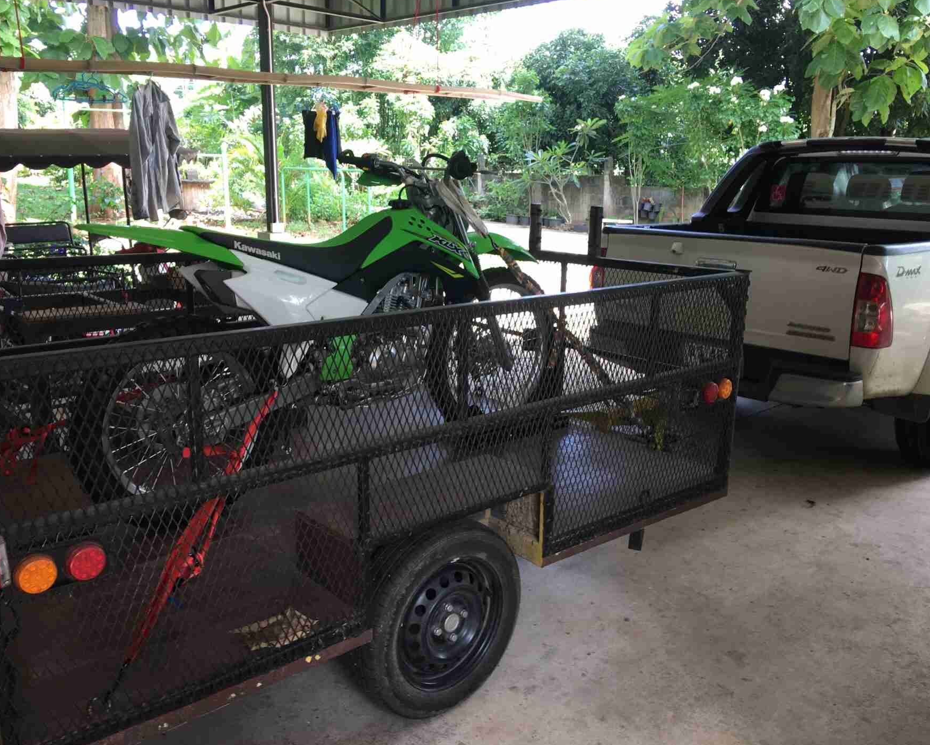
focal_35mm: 31
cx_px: 464
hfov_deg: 57.2
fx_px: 853
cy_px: 374
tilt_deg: -11.3
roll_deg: -1.2
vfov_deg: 47.1
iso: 32
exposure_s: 1/50
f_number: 2.2
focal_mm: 4.15
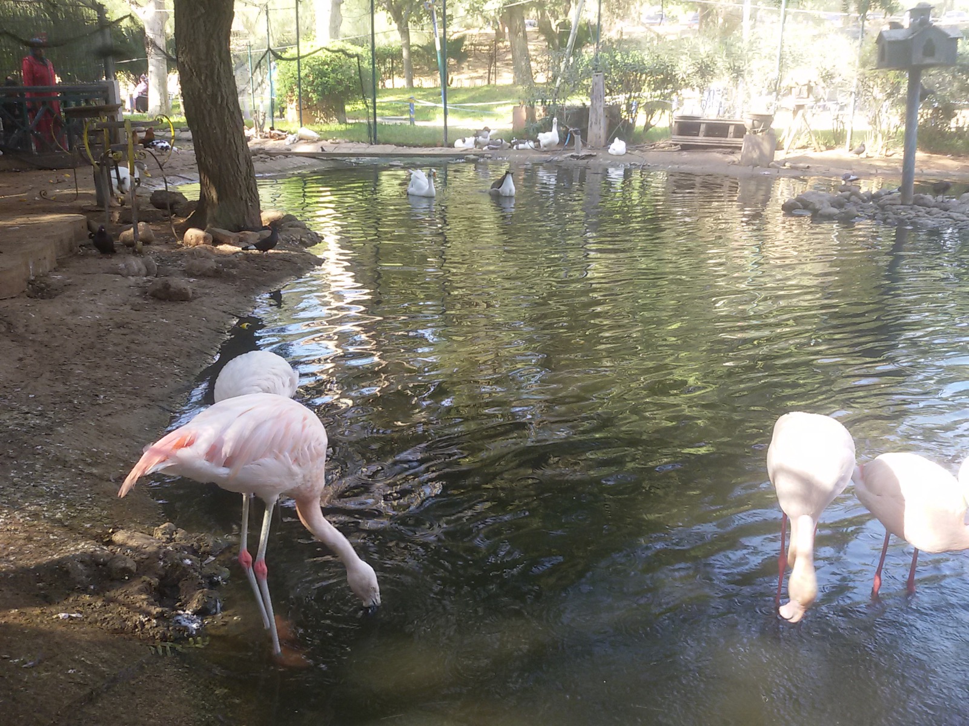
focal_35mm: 31
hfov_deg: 58.4
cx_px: 484
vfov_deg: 45.4
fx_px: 868
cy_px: 363
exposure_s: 1/50
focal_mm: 2.93
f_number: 2.4
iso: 50
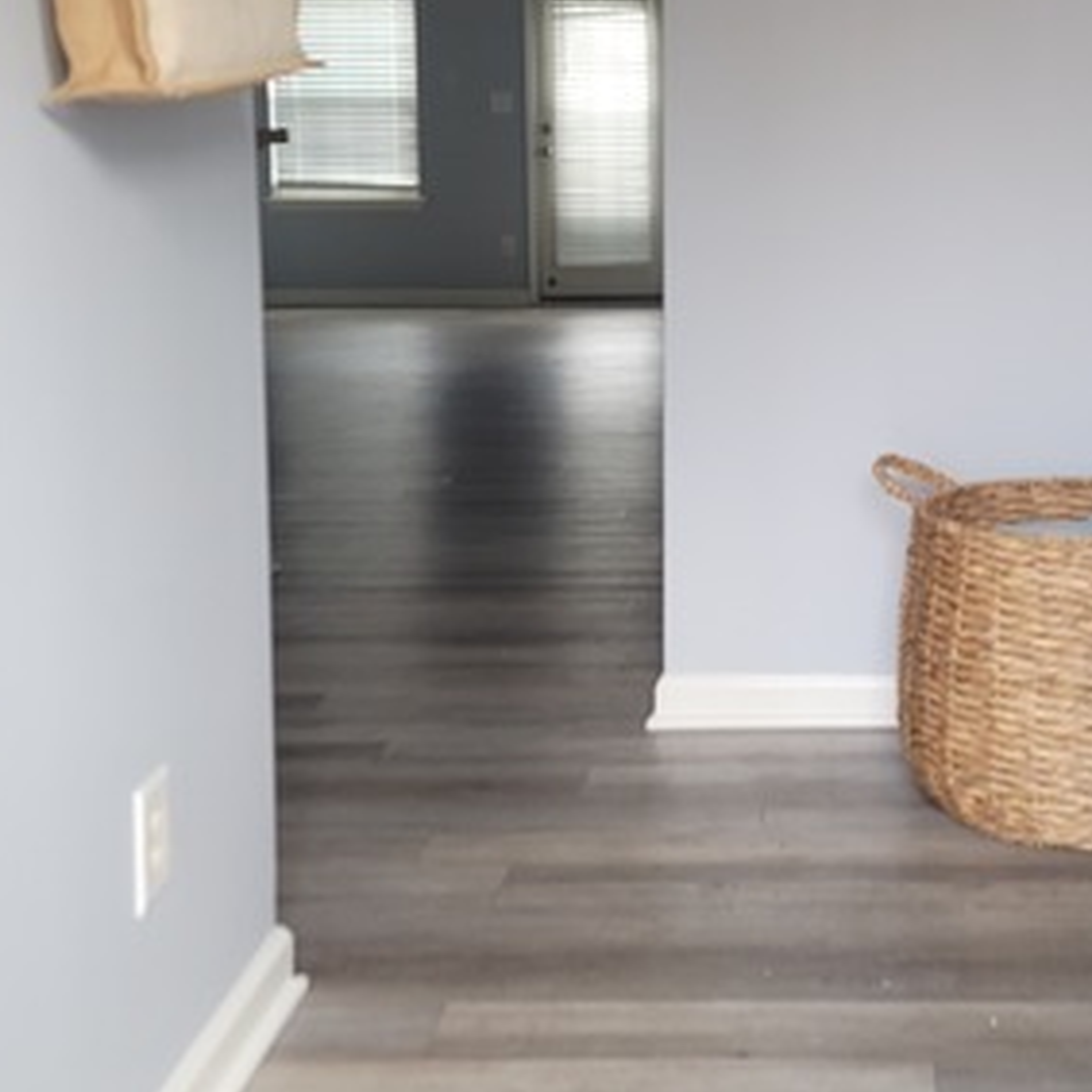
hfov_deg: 32.0
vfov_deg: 32.1
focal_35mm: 52
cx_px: 849
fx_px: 1856
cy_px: 257
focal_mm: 7
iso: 160
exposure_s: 1/120
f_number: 1.8
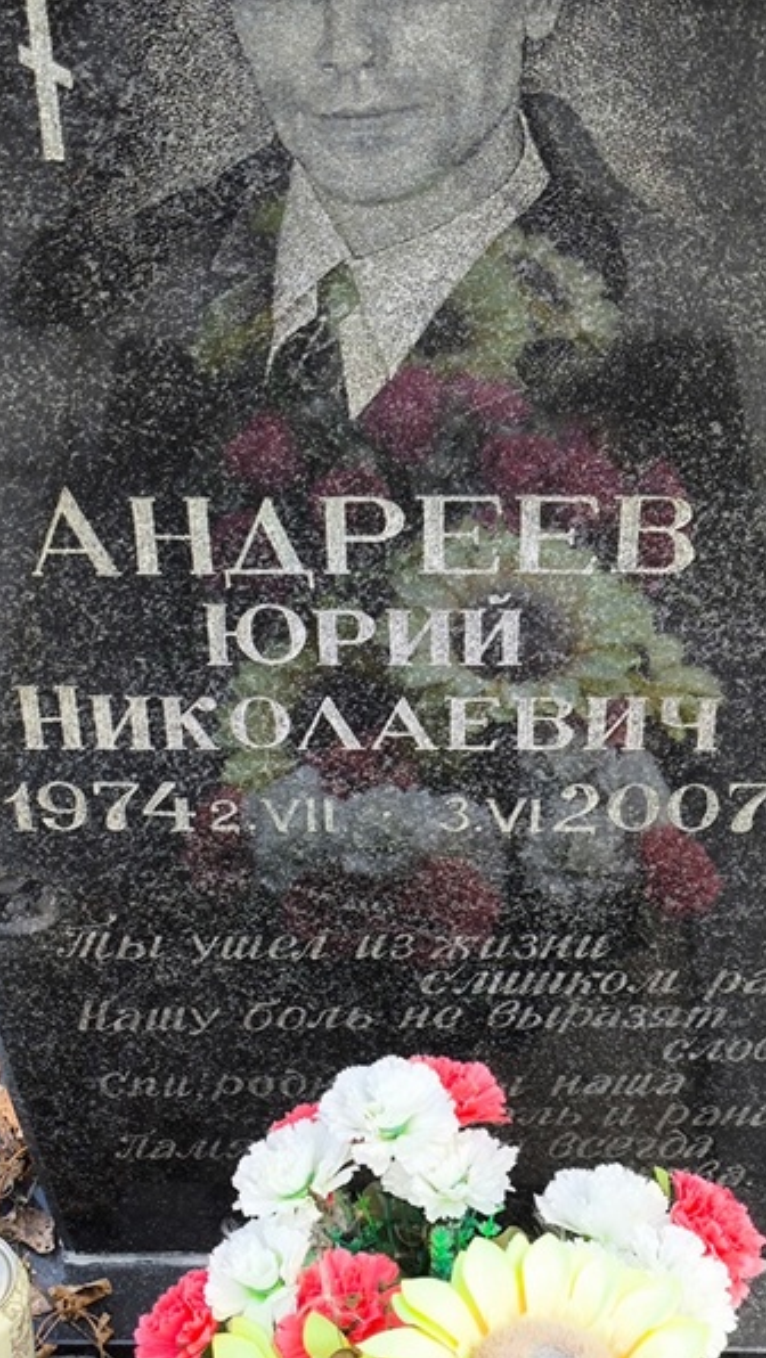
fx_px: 2631
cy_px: 679
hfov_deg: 16.6
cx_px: 373
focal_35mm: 73
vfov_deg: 29.0
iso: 50
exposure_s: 1/184
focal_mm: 4.71
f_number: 1.7
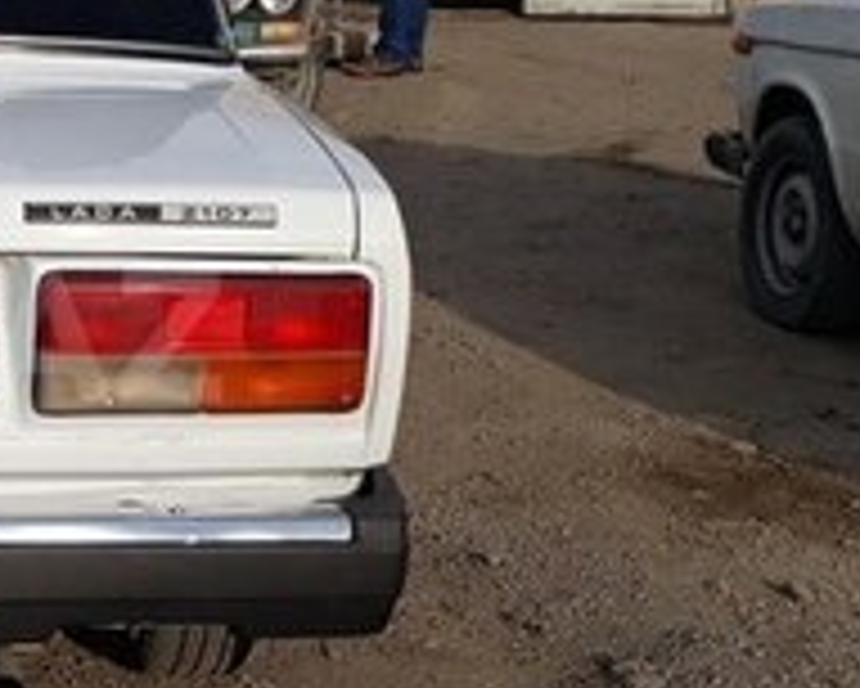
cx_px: -239
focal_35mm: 91
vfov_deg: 16.9
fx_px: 2317
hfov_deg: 19.5
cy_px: 335
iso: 40
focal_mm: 3.6
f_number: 1.9
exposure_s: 1/822
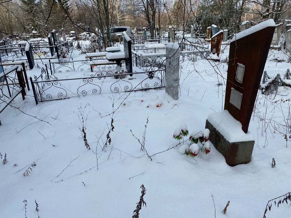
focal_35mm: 26
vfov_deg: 53.1
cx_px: 146
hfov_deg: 67.3
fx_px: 219
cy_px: 109
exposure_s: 1/1429
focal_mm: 4.25
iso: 32
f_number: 1.8
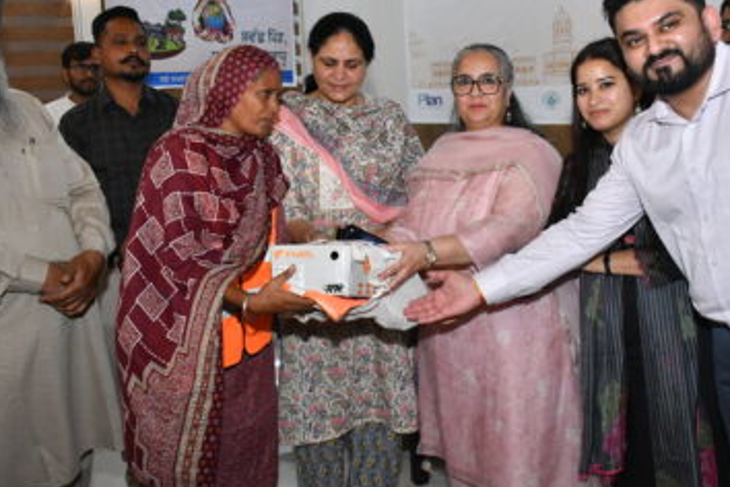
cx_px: 401
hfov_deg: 48.4
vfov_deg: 33.3
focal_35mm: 40
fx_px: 811
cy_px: 196
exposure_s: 1/125
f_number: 6.3
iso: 2000
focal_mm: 18
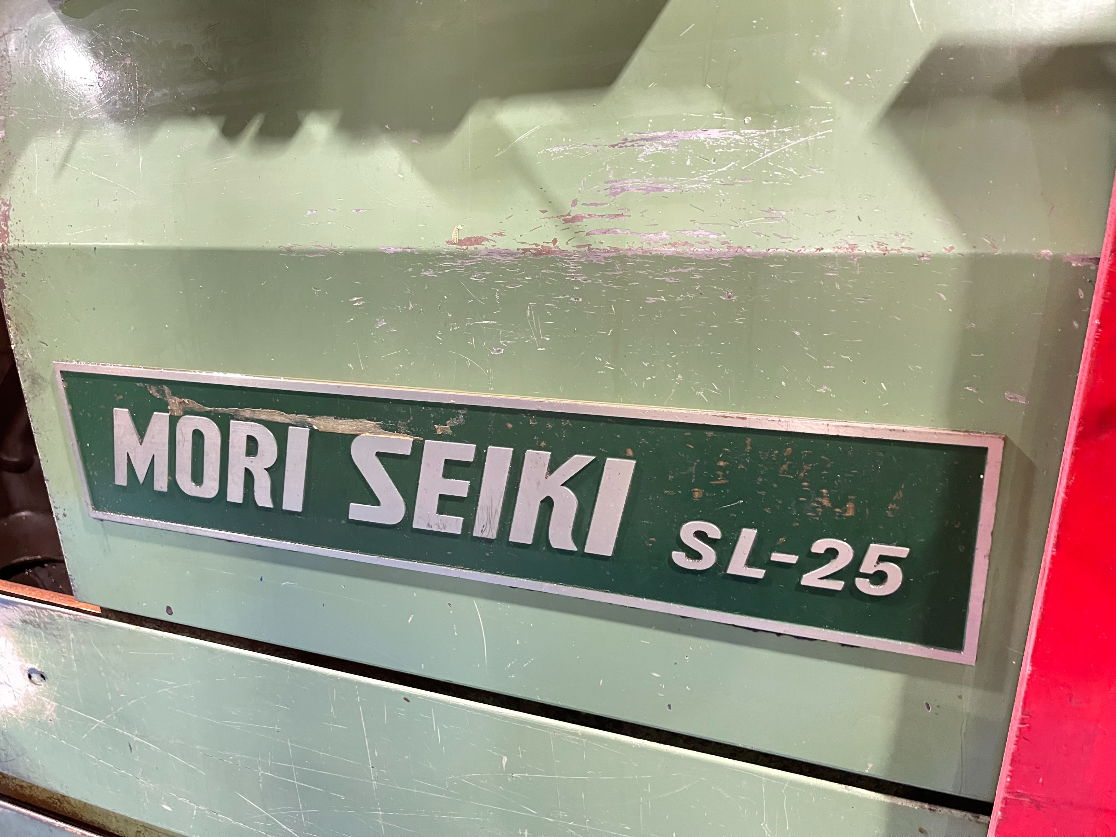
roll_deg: +2.4
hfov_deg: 67.3
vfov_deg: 53.1
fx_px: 838
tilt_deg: -19.4
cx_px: 558
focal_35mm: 26
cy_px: 418
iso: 800
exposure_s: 1/25
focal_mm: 5.1
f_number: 1.6
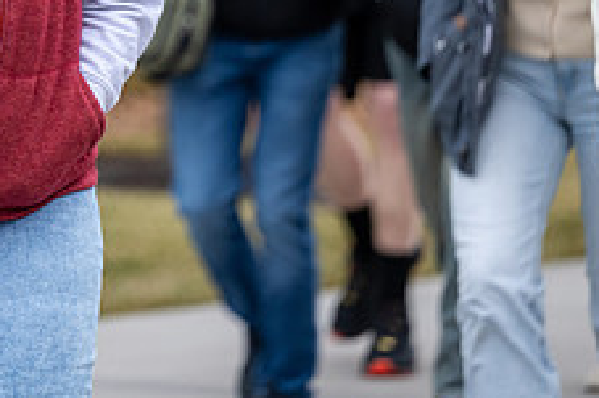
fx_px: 7016
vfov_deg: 3.2
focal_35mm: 422
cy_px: -107
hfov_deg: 4.9
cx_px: 18
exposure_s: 1/500
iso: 400
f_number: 2.8
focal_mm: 165
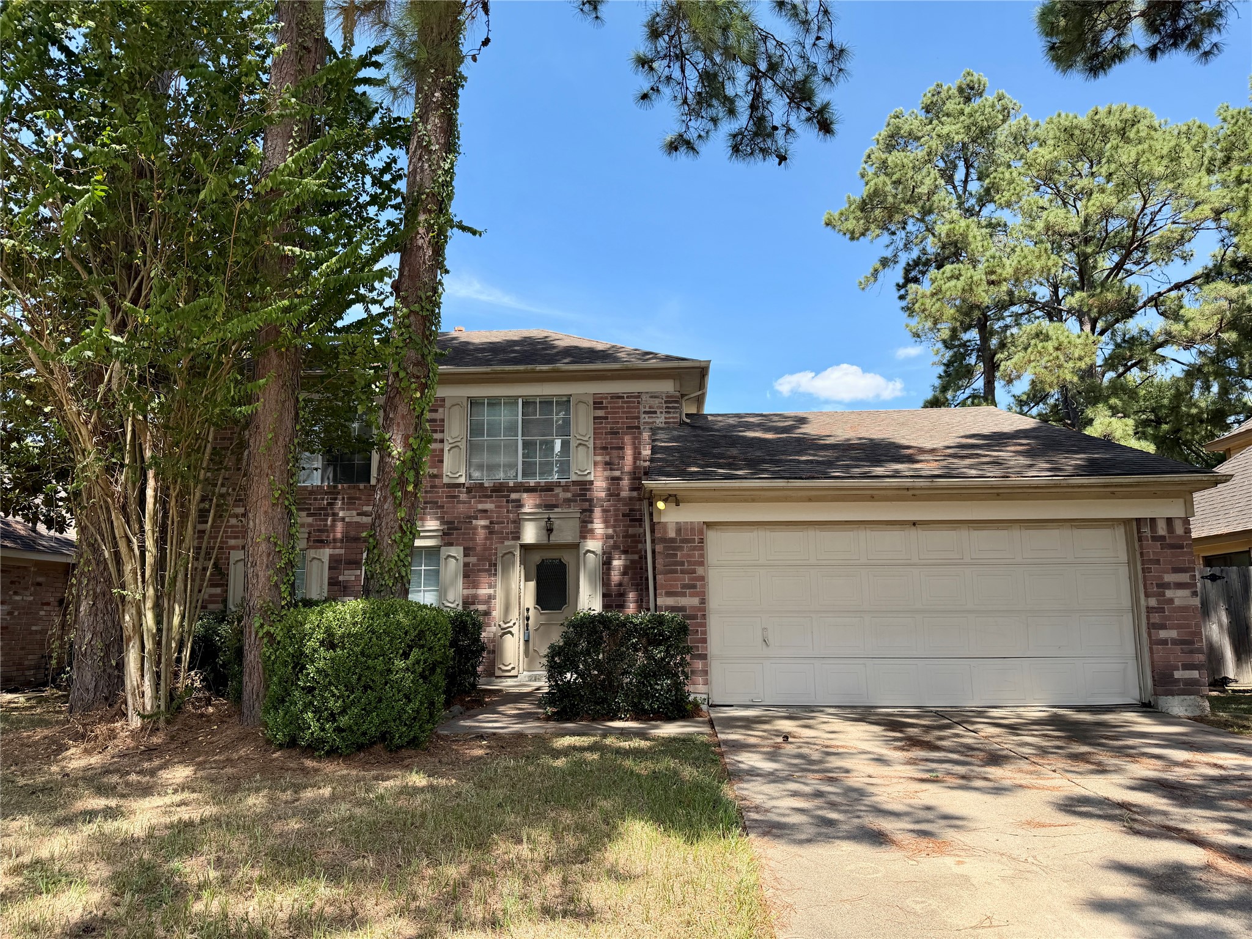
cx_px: 626
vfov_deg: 56.8
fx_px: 868
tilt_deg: +10.0
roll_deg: +0.6
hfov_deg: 71.6
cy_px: 470
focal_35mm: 24
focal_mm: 6.76
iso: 80
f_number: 1.78
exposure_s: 1/2110
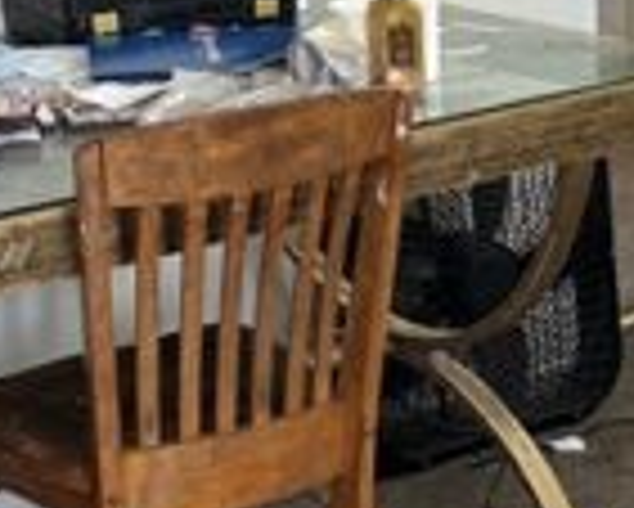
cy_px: 126
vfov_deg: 10.7
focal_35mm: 144
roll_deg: +2.7
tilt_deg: -14.3
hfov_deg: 13.3
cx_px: 472
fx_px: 2704
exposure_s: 1/60
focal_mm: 5.7
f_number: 1.5
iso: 100
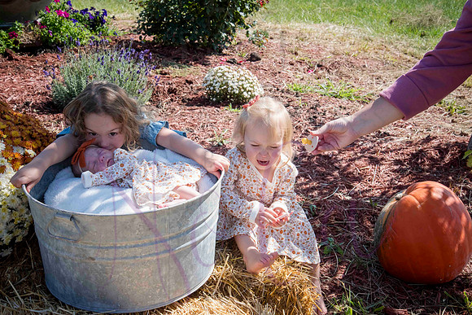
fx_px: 682
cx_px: 236
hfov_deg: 38.2
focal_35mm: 52
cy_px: 158
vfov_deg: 26.0
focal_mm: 52
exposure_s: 1/320
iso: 400
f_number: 11
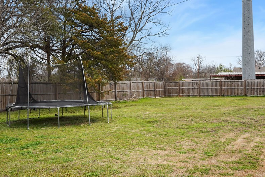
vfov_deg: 34.1
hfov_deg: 49.4
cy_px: 91
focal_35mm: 39
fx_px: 288
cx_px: 145
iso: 640
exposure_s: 1/200
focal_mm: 30.1
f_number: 7.1
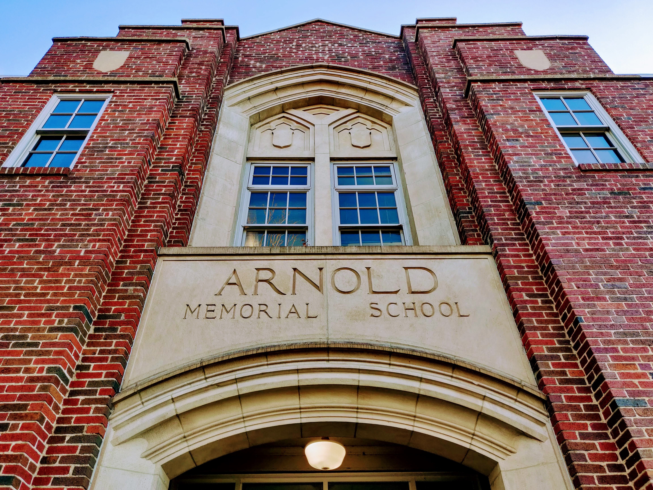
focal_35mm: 25
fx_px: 472
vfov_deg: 54.9
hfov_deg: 69.4
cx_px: 326
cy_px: 245
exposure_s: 1/100
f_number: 1.7
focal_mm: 4.25
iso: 200
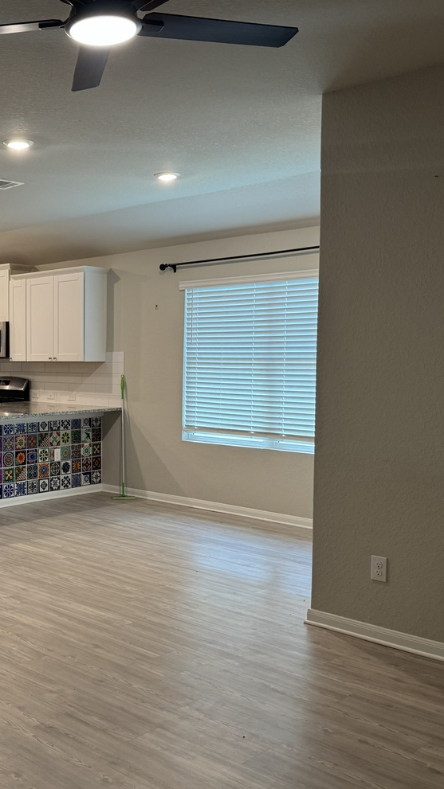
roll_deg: +0.0
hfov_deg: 29.7
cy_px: 417
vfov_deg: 52.8
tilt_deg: -5.2
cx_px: 33
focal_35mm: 38
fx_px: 796
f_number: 1.78
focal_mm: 6.76
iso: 160
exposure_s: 1/60
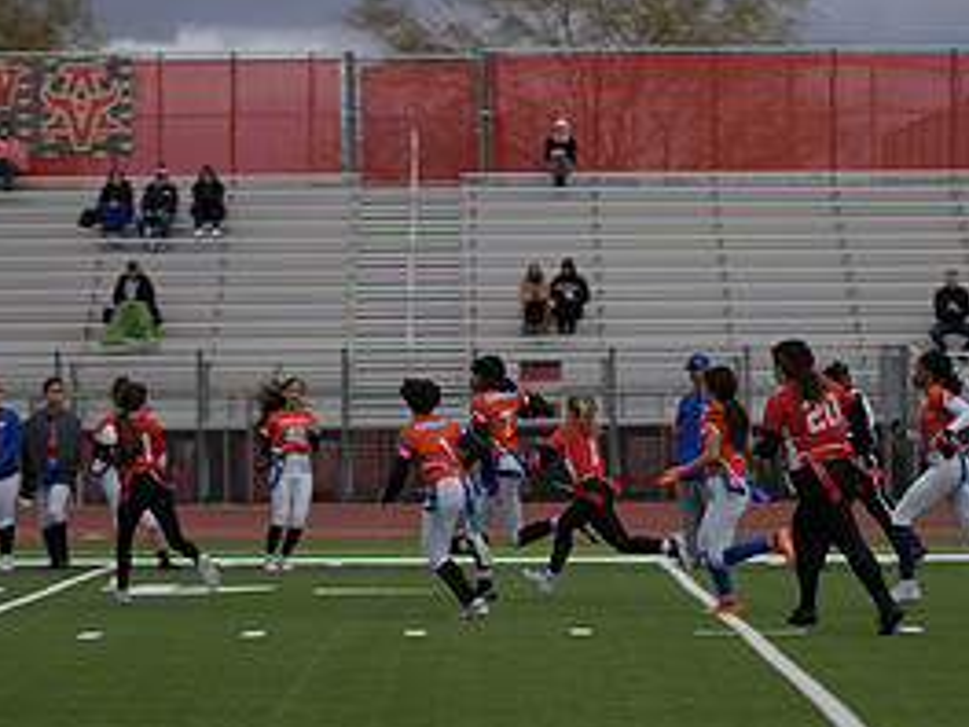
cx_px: 584
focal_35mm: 201
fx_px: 5627
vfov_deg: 7.4
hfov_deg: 9.8
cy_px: 406
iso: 64
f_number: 2.8
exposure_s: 1/200
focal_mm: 95
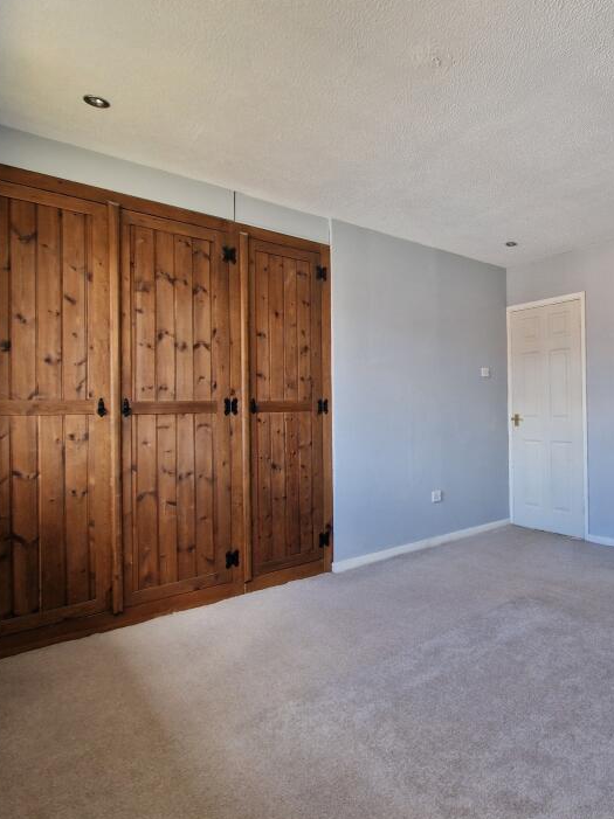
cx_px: 488
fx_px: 450
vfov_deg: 84.7
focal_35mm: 19
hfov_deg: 63.0
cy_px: 403
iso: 64
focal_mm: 2.2
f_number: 2.2
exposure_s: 1/50
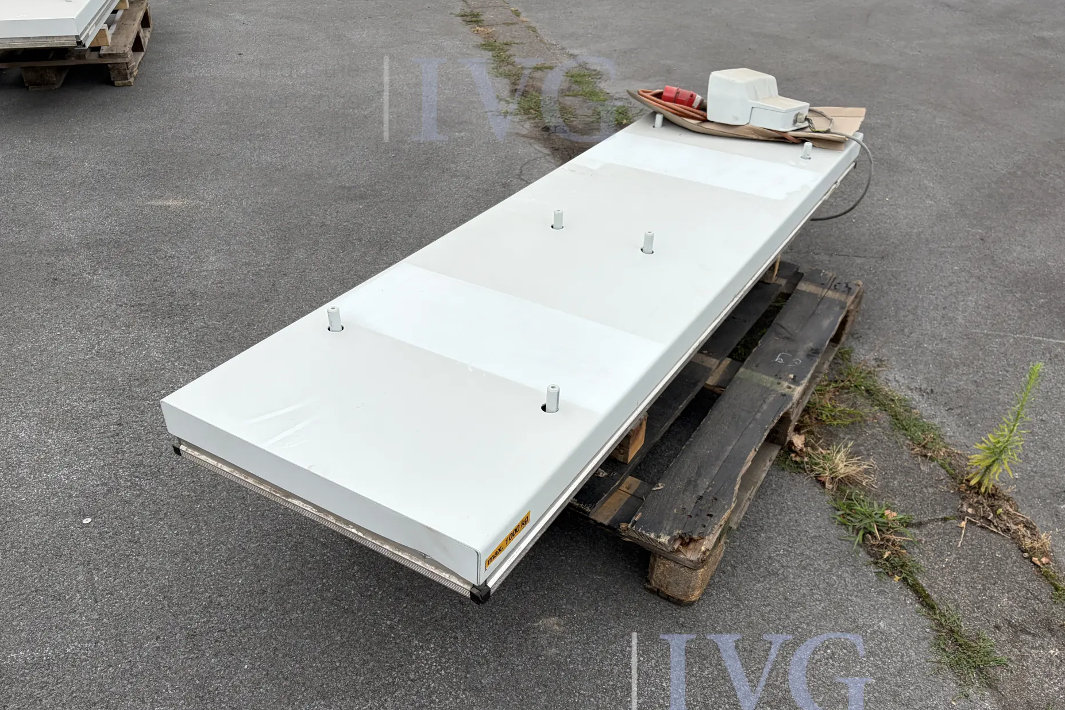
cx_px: 541
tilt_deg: -34.3
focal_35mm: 28
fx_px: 828
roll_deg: -0.1
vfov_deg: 46.3
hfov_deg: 65.5
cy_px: 387
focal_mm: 5.96
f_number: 1.6
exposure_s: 1/1196
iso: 50
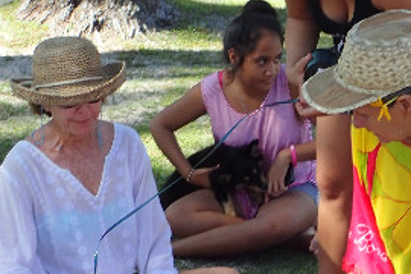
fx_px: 1336
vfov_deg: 11.6
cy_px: 242
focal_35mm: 117
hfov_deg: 17.3
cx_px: 346
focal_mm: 6.86
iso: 100
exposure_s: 1/250
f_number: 3.5
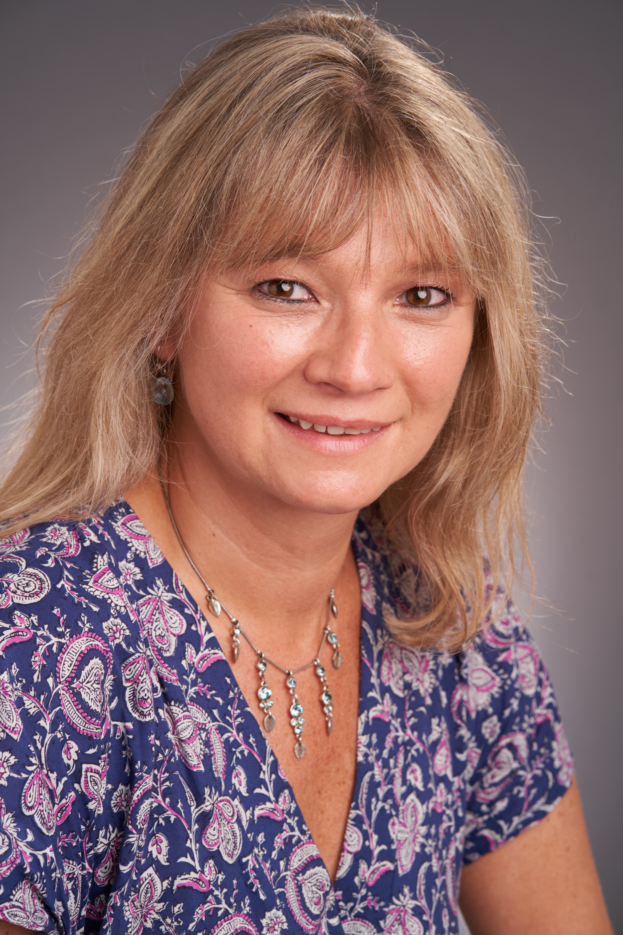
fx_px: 2206
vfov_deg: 23.9
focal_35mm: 85
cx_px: 312
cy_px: 468
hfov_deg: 16.1
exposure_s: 1/100
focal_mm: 85
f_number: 9
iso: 100
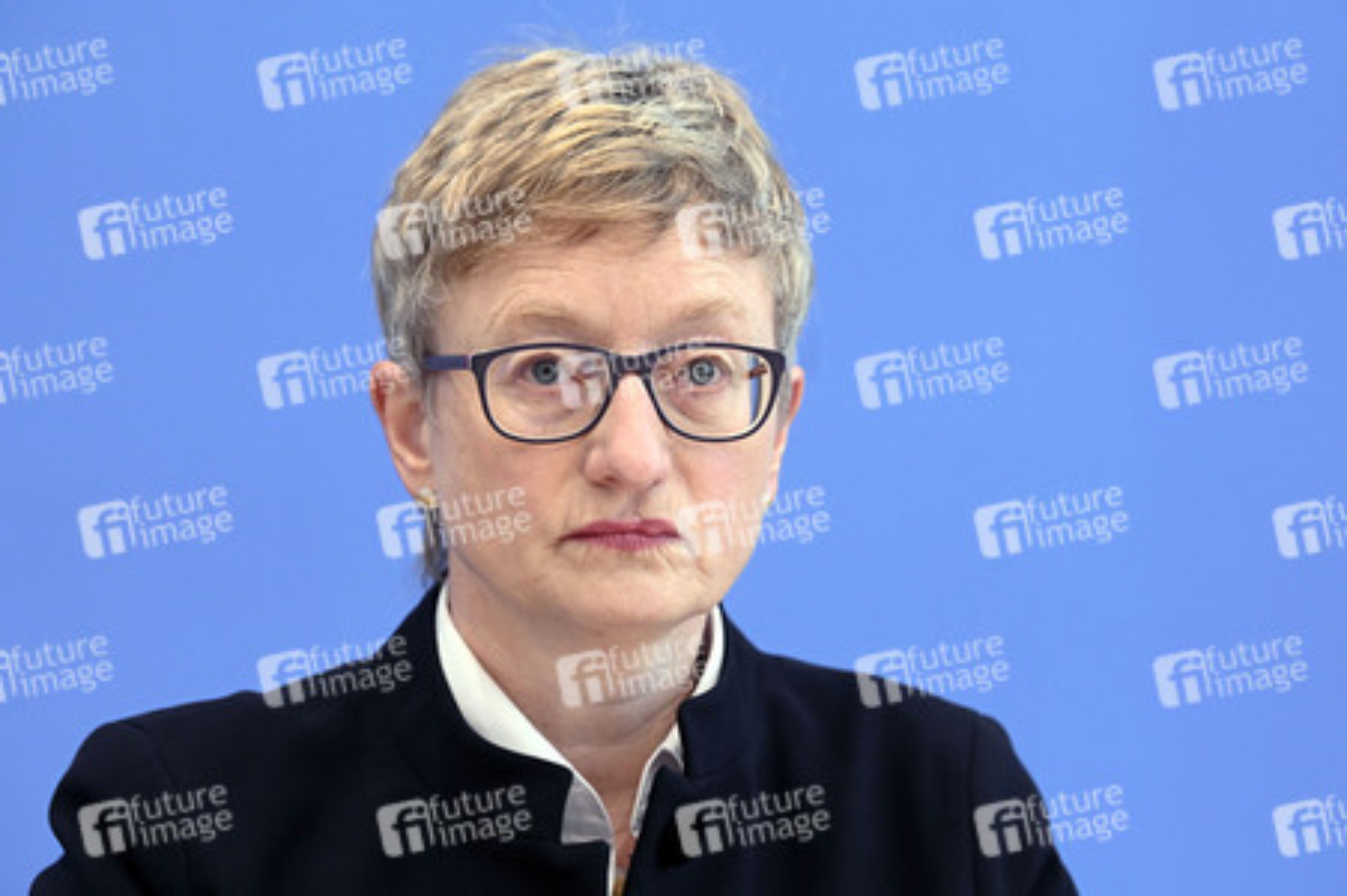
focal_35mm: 175
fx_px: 6543
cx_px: 674
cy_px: 448
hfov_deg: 11.8
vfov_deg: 7.8
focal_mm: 175
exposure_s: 1/640
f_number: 5
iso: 4000
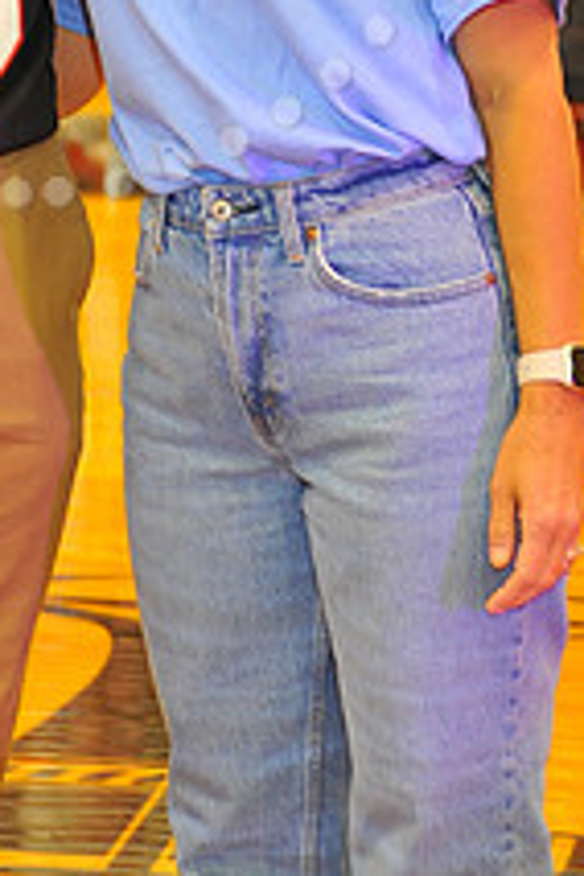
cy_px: -296
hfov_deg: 4.8
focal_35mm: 286
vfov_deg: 7.1
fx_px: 6959
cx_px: 16
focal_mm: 105
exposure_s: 1/50
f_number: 6.3
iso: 2000
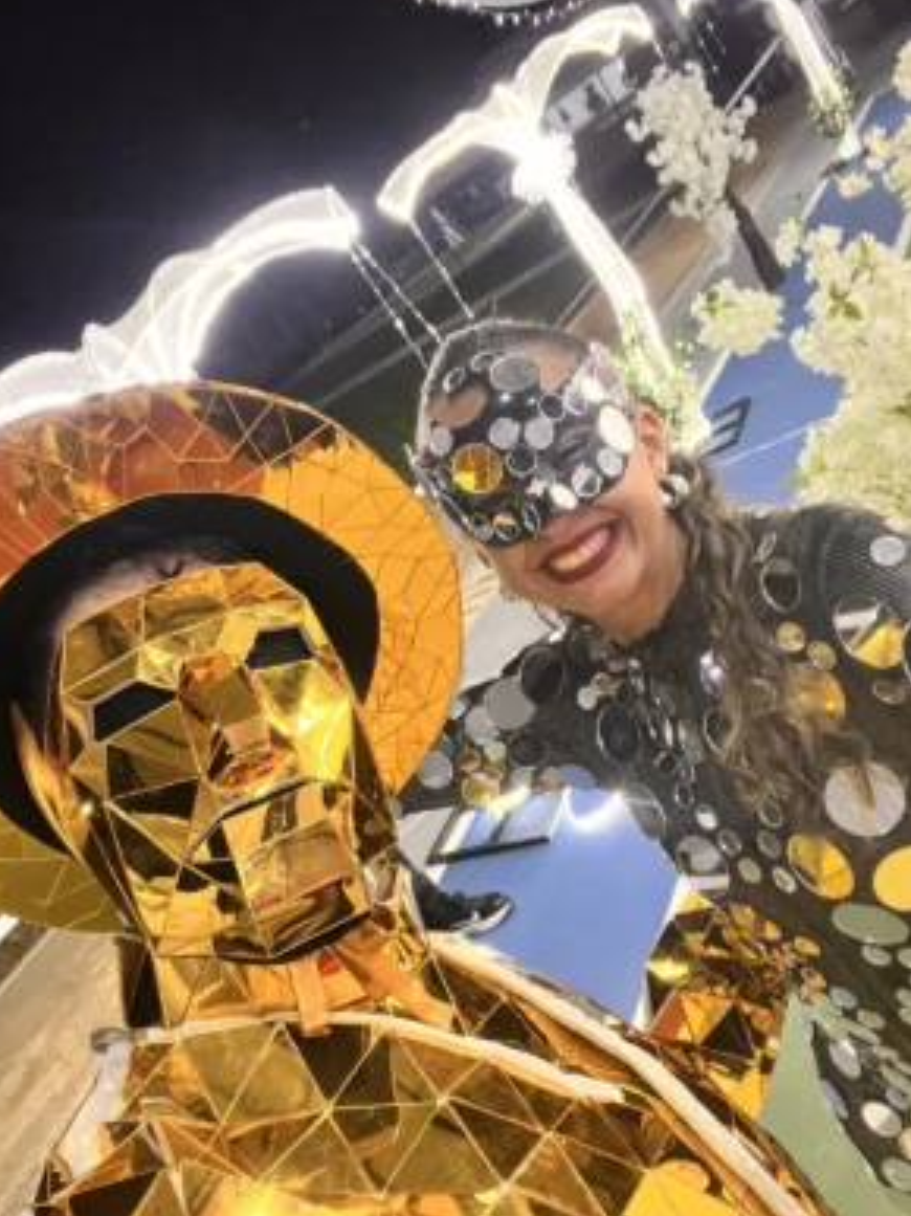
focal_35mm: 31
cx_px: 443
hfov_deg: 45.4
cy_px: 594
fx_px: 1088
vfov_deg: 58.4
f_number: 2.2
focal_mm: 2.71
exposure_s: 1/60
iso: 320
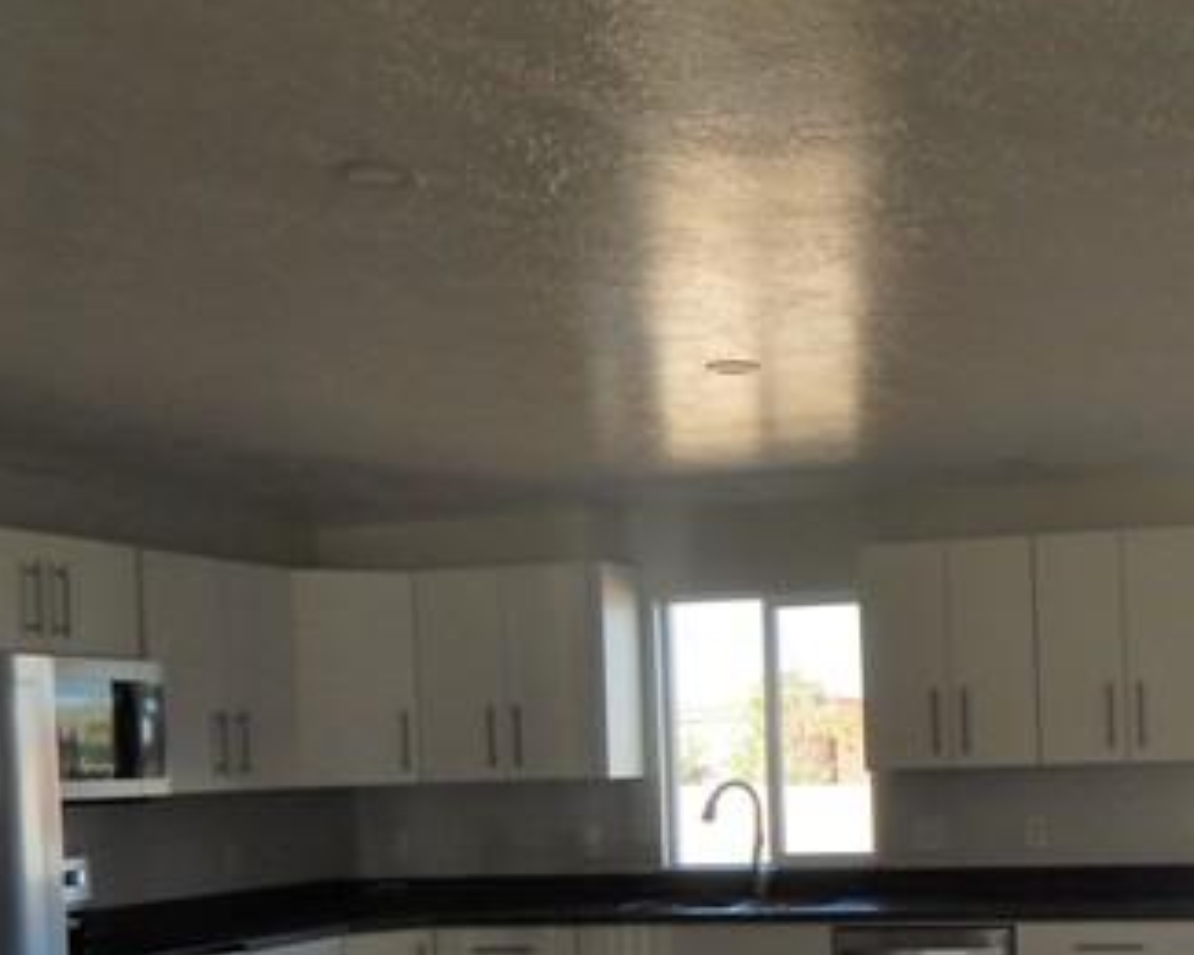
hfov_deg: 36.8
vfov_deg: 30.4
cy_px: 815
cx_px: 1025
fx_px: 1696
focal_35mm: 48
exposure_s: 1/200
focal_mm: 4.5
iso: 125
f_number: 3.1
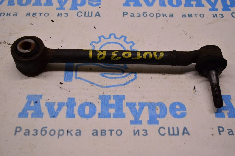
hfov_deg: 38.9
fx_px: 333
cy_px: 78
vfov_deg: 26.4
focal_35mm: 51
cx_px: 118
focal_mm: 34
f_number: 4.5
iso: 1600
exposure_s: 1/400
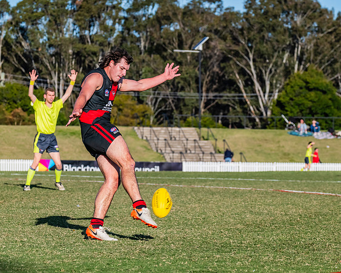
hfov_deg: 7.5
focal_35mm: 258
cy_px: 136
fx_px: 2599
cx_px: 163
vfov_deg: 6.0
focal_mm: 210
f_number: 10
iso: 800
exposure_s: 1/1600
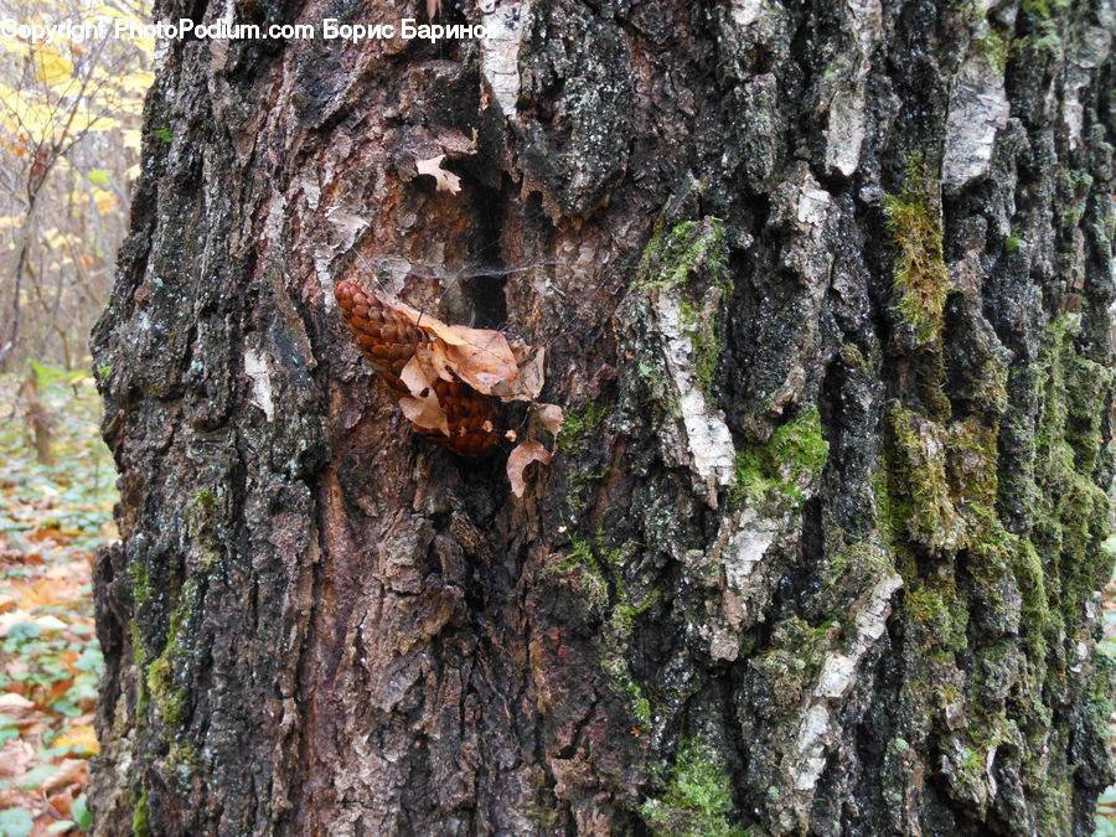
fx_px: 1386
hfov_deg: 43.9
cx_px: 558
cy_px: 418
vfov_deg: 33.6
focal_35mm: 43
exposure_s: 1/30
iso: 400
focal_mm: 7.7
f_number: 3.8
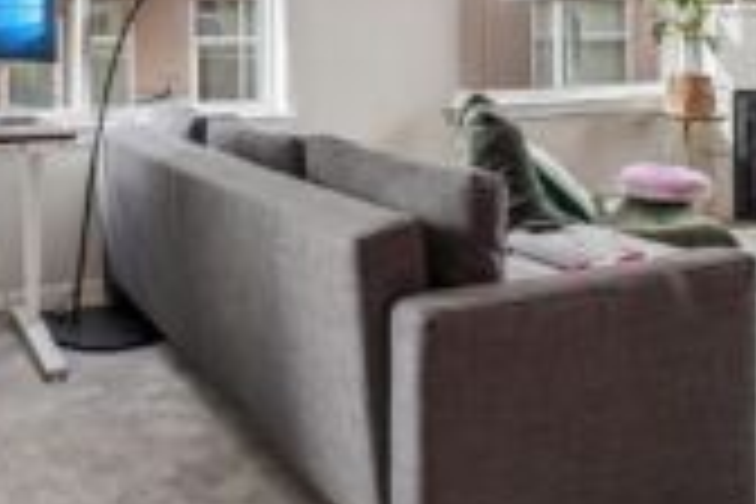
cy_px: 47
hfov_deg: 49.9
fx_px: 798
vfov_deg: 33.2
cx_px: 261
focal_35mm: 38
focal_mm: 16
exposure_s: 1/160
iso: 1600
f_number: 8
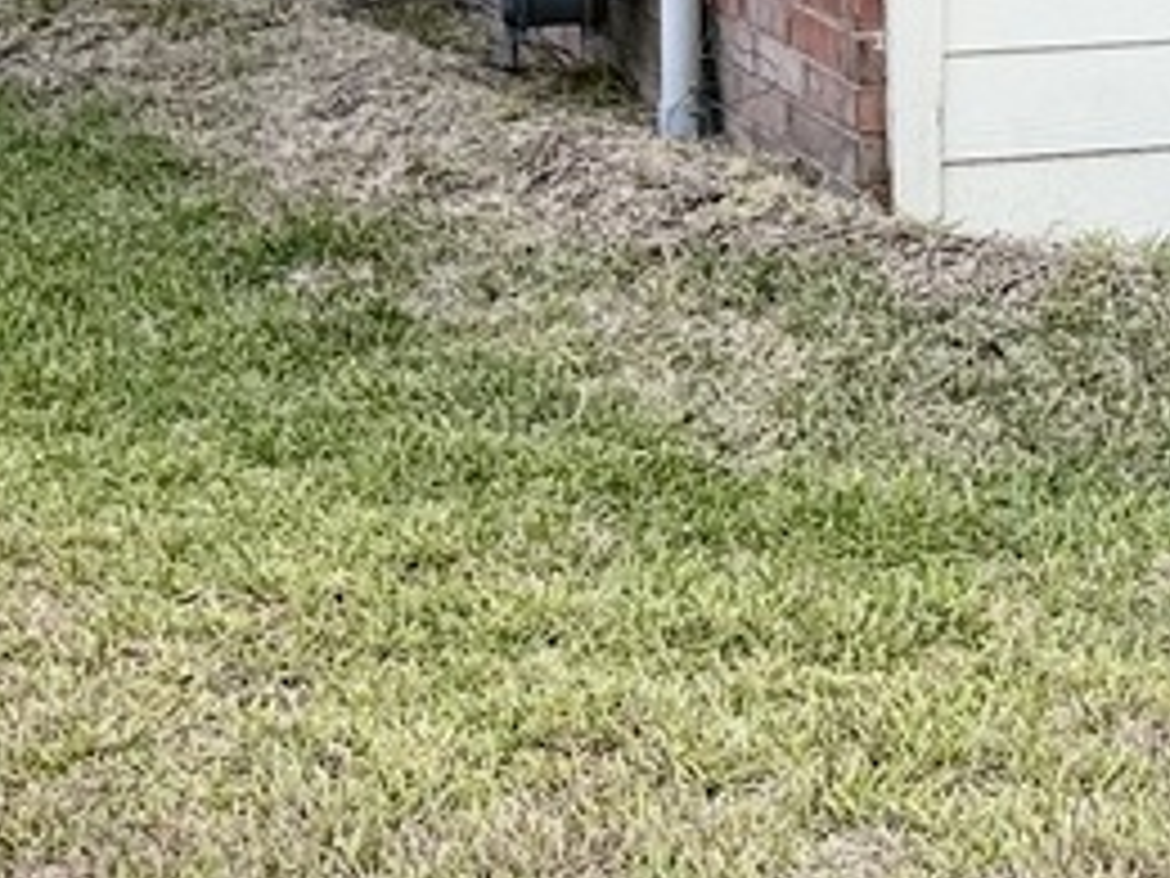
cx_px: 994
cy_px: -122
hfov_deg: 14.7
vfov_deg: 11.0
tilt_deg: -8.4
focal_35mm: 133
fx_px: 4495
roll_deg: +0.6
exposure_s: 1/467
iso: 100
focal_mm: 6.76
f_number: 1.78
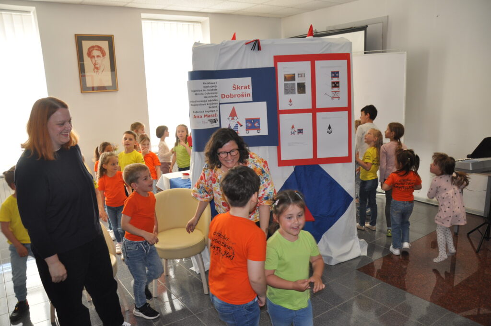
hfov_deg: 67.4
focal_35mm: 27
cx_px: 246
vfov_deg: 47.8
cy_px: 163
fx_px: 368
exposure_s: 1/60
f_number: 3.5
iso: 320
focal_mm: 18
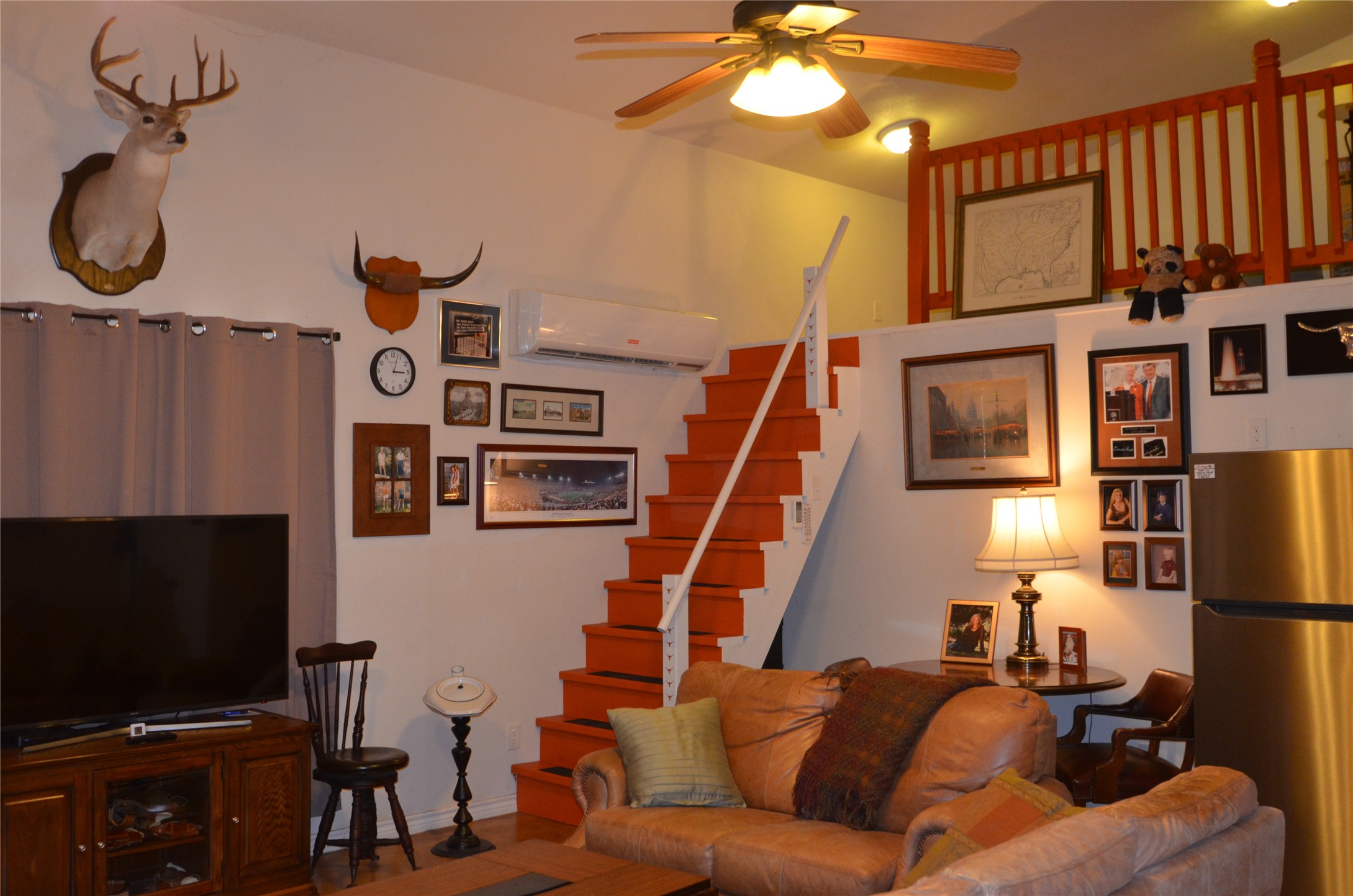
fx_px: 1350
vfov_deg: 36.7
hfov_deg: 53.2
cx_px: 676
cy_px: 448
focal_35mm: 36
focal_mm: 24
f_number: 4.5
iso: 1000
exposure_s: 1/60
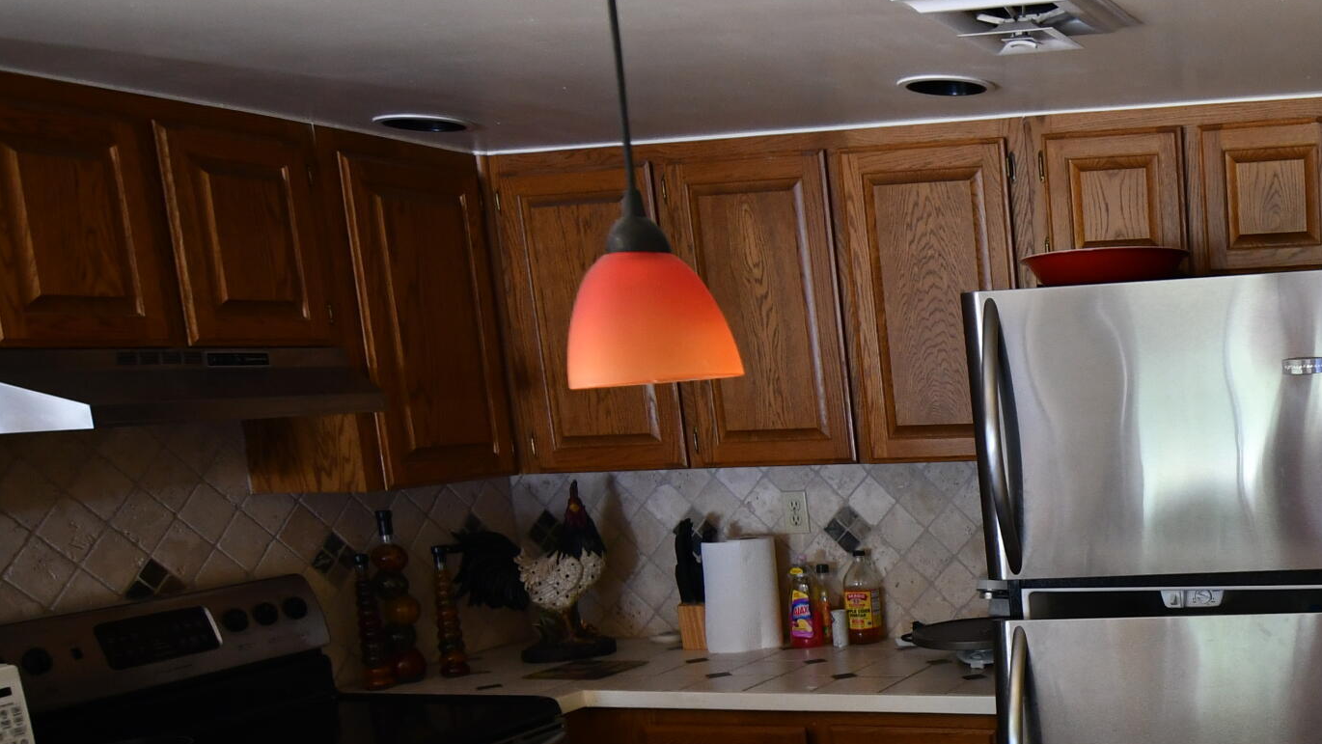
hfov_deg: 43.4
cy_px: 620
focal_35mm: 39
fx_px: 1367
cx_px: 1354
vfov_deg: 29.6
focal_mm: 11.5
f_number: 2.8
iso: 800
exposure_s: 1/160
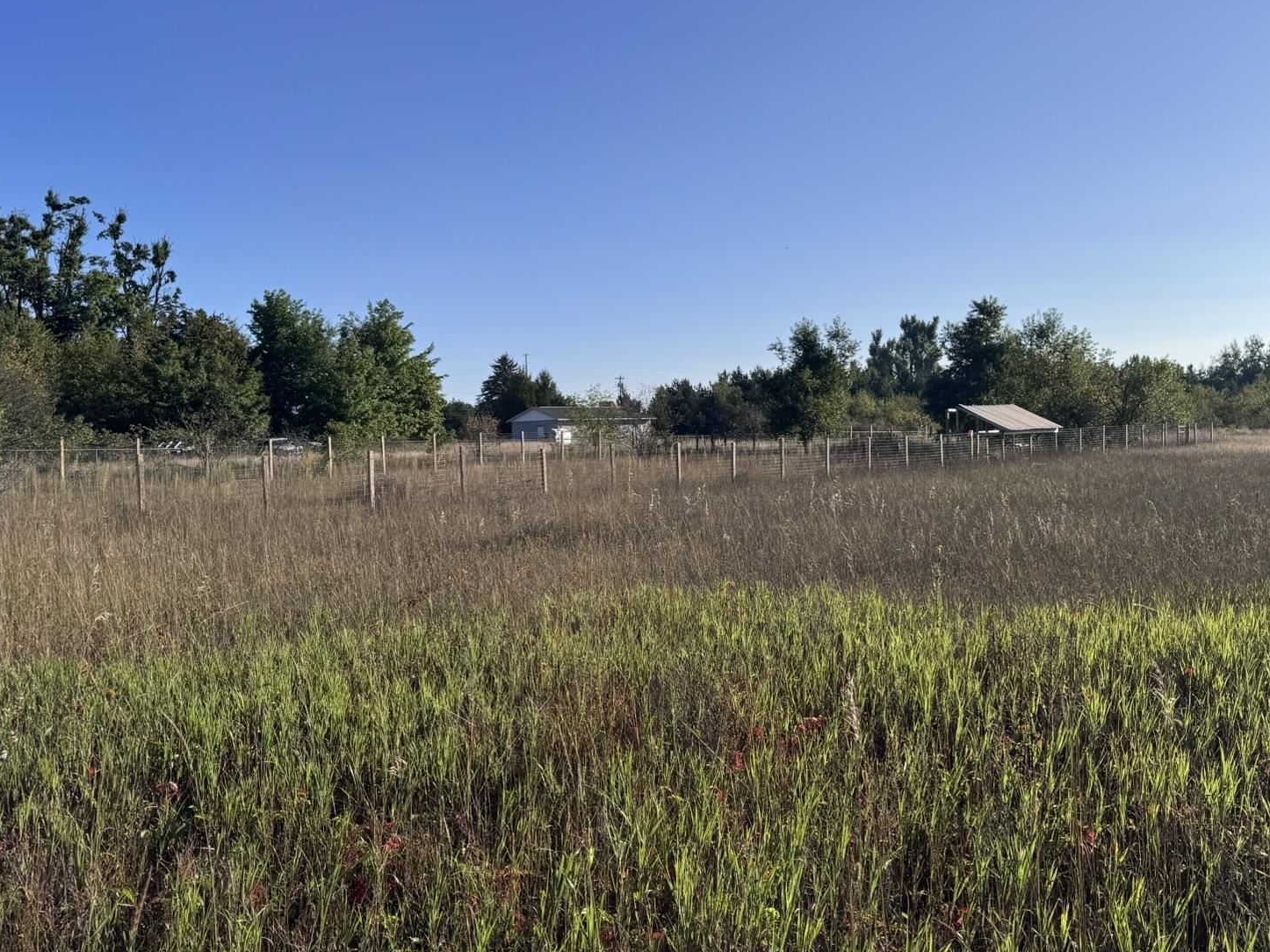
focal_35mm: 34
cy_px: 481
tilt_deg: -2.4
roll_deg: +1.0
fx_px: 1247
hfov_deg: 53.8
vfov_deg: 41.8
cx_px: 720
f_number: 1.78
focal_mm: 6.76
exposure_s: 1/5348
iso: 80
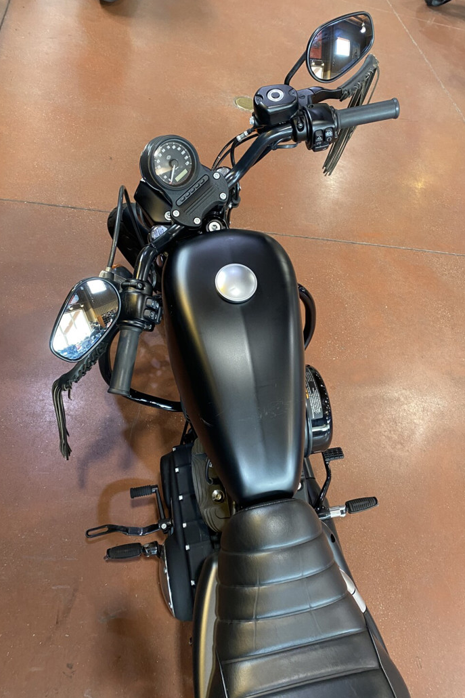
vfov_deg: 65.5
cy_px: 341
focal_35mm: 28
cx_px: 234
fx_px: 542
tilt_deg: -48.7
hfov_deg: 46.4
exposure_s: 1/60
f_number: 1.8
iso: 160
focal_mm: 4.25
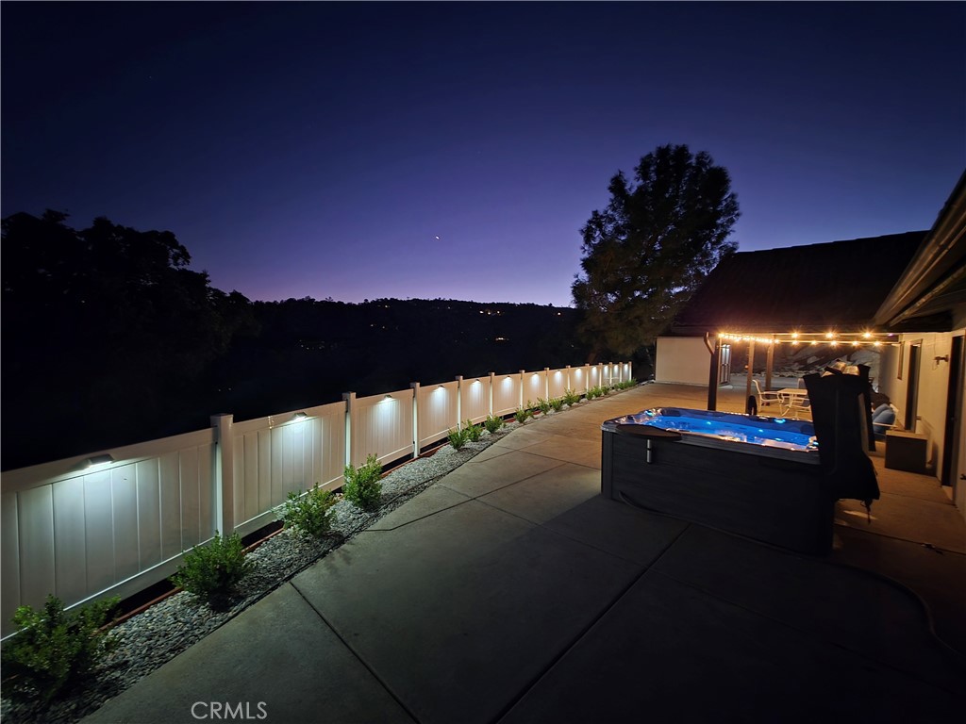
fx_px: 363
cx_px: 483
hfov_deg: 106.2
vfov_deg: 89.9
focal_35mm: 13
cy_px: 362
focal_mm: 2.2
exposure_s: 1/8
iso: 1250
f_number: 1.9
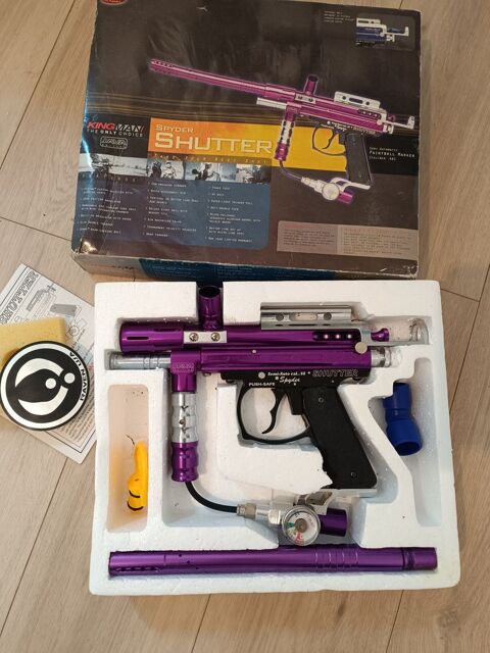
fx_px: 453
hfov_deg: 56.8
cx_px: 245
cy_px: 326
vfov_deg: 71.6
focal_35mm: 24
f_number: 1.88
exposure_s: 1/33.3
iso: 711
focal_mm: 5.59
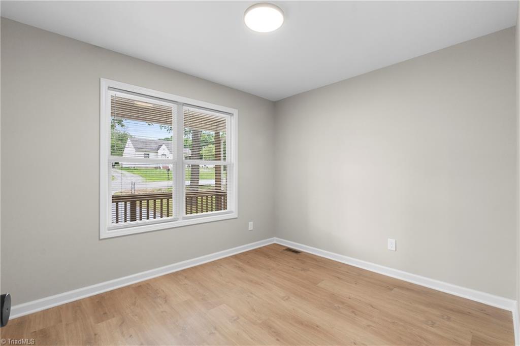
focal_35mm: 16
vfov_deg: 72.0
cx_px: 260
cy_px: 173
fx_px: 238
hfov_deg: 95.0
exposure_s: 1/2.5
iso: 250
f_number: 11
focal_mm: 11
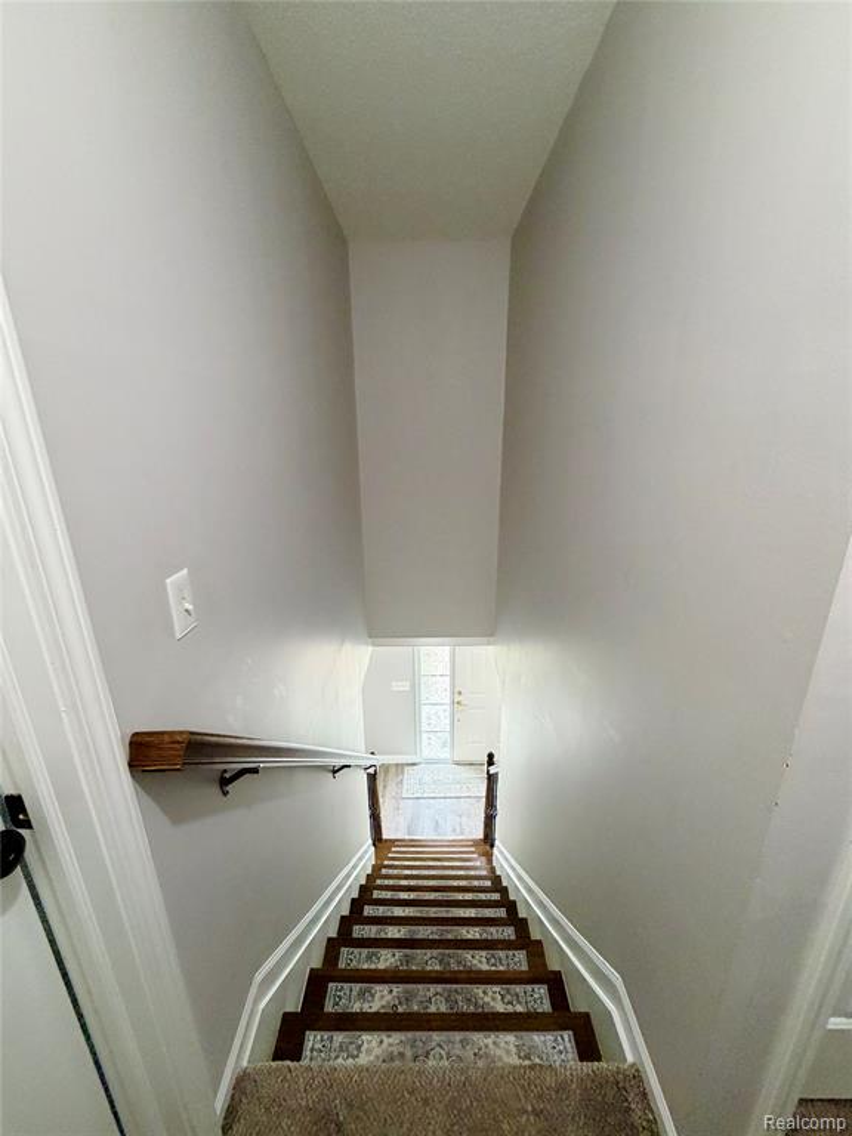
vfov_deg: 102.1
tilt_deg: -16.9
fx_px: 459
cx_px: 426
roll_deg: +0.3
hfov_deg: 85.7
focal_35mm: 14
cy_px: 568
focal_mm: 2.22
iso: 250
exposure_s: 1/60
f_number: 2.2
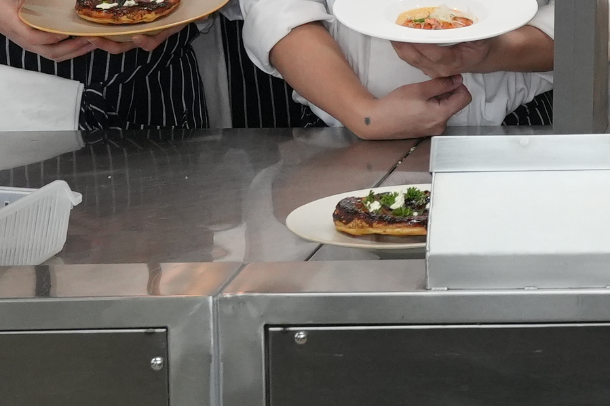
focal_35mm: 117
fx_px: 1982
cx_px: 898
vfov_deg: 11.3
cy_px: -165
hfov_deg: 16.1
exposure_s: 1/160
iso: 1000
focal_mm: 16
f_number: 4
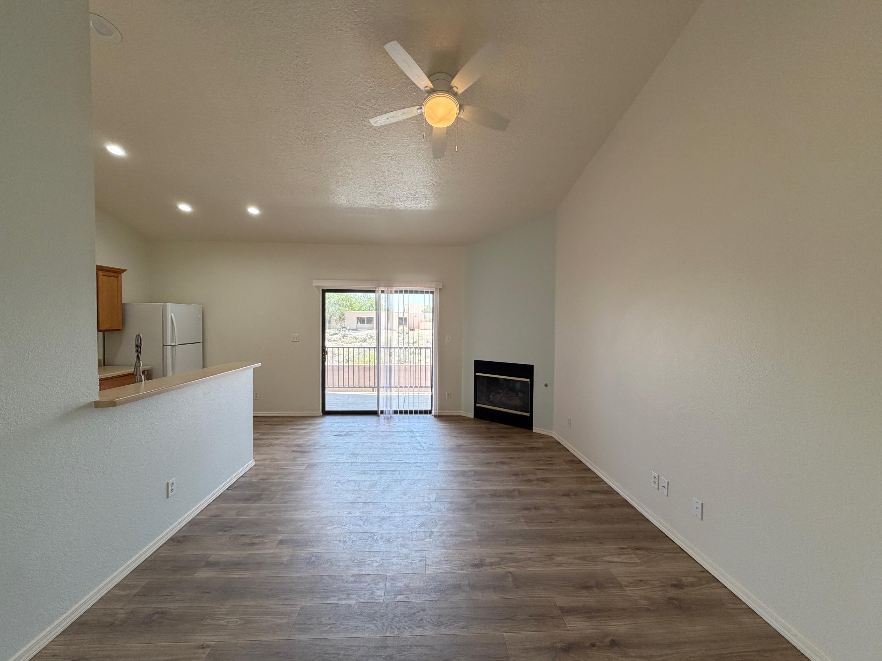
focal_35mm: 14
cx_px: 441
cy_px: 330
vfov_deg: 85.7
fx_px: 357
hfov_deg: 102.1
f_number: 2.2
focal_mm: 2.22
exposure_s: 1/120
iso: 160
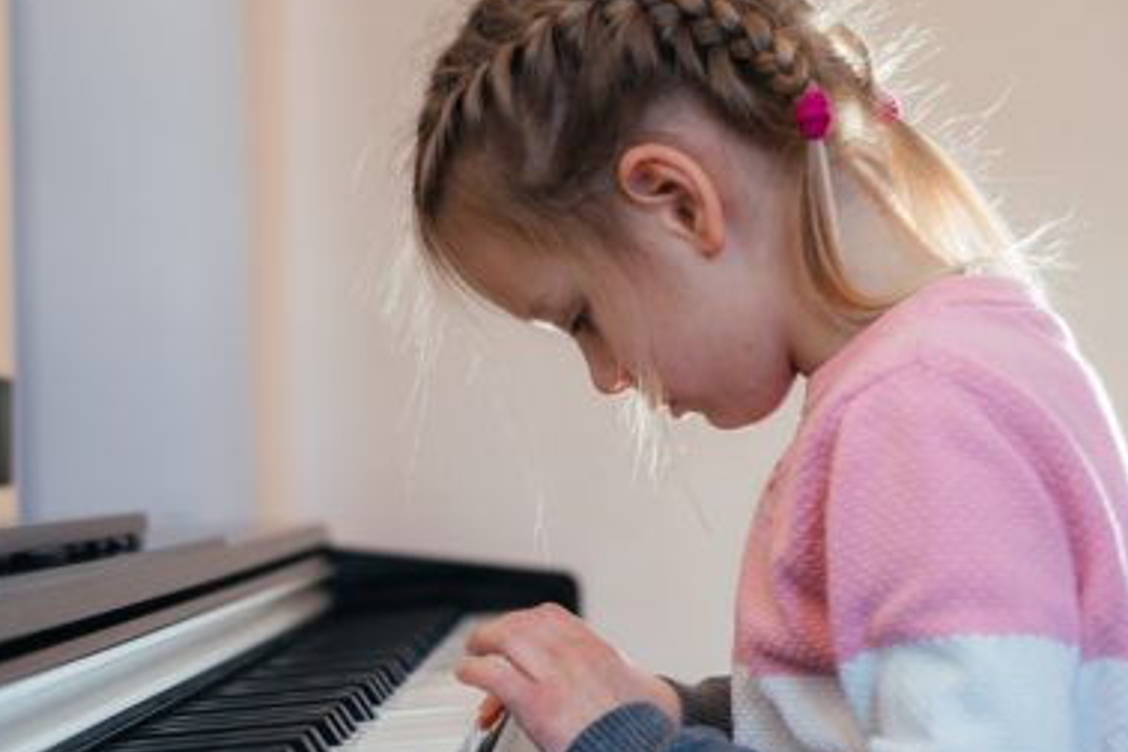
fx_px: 2318
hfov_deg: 27.3
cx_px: 485
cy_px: 440
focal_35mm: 74
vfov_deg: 18.4
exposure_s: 1/80
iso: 200
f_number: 2.8
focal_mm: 50
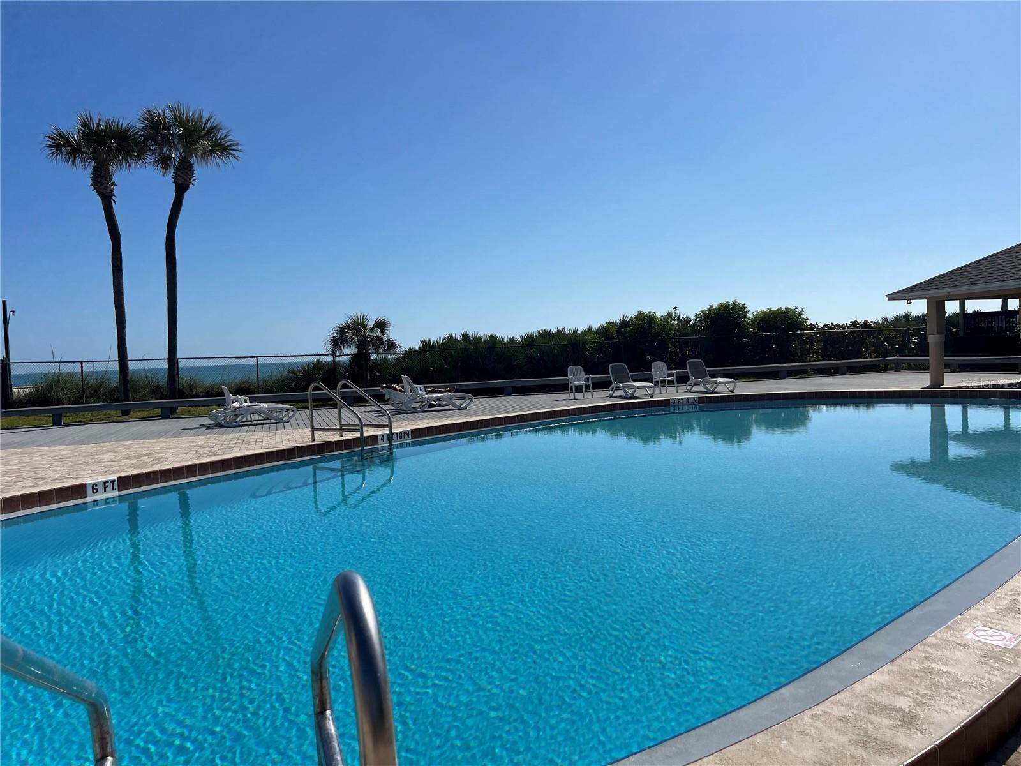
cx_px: 510
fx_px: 767
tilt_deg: -1.4
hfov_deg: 67.3
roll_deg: +2.4
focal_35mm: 26
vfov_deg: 53.1
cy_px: 383
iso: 50
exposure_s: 1/11364
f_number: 1.5
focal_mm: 5.7
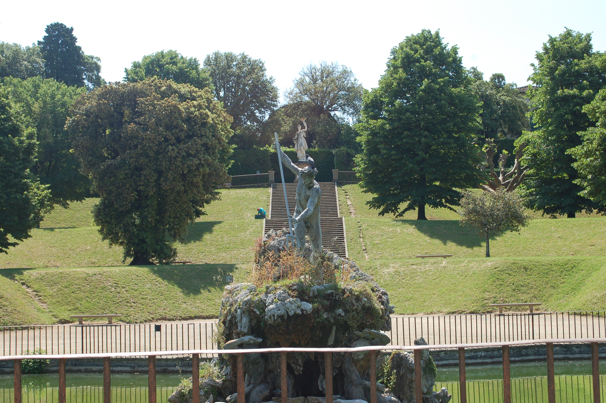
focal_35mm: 59
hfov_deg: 34.0
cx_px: 303
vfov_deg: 23.0
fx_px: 992
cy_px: 217
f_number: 8
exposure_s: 1/250
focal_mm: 36
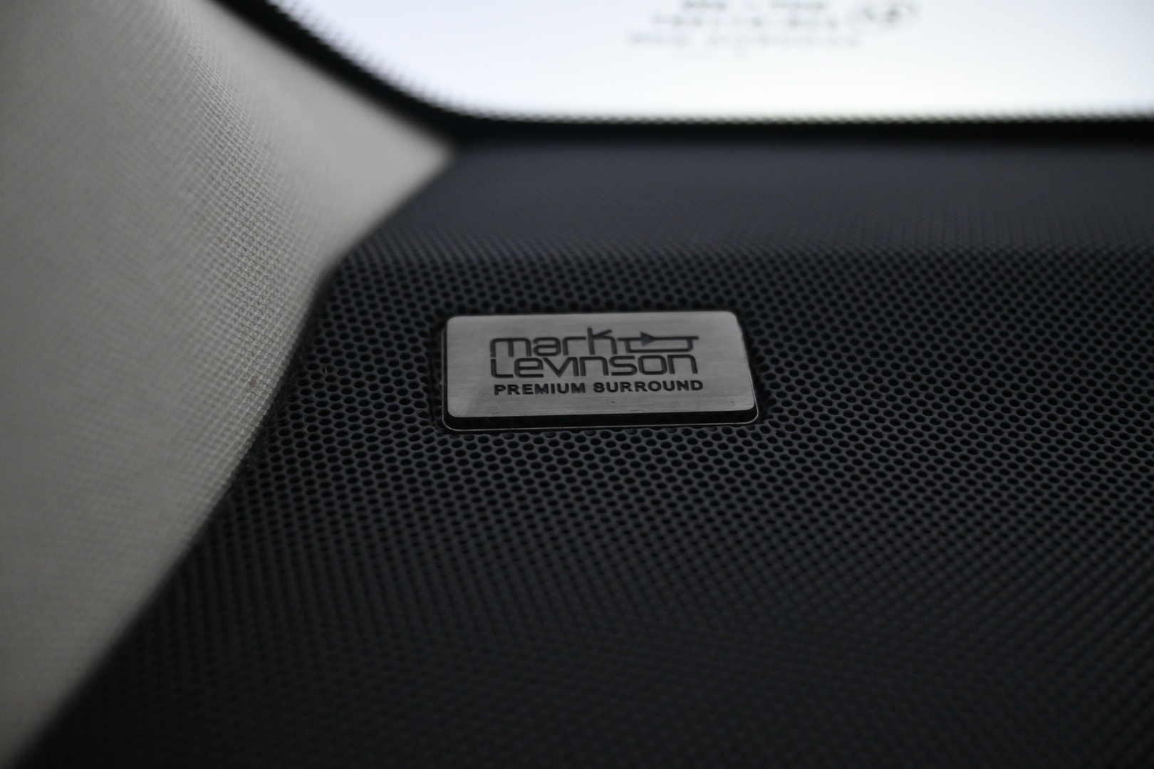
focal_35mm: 42
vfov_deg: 31.9
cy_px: 384
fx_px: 1346
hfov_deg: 46.4
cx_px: 577
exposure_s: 1/50
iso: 1100
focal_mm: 28
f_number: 4.5
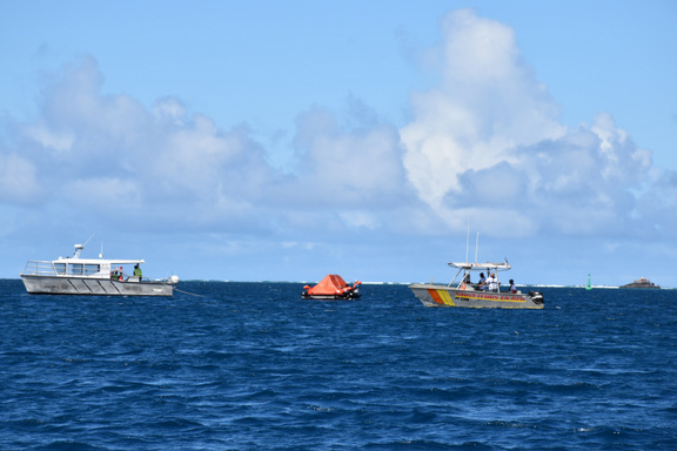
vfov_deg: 7.8
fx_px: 3291
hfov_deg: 11.7
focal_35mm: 175
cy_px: 230
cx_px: 328
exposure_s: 1/500
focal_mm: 112
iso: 200
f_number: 10
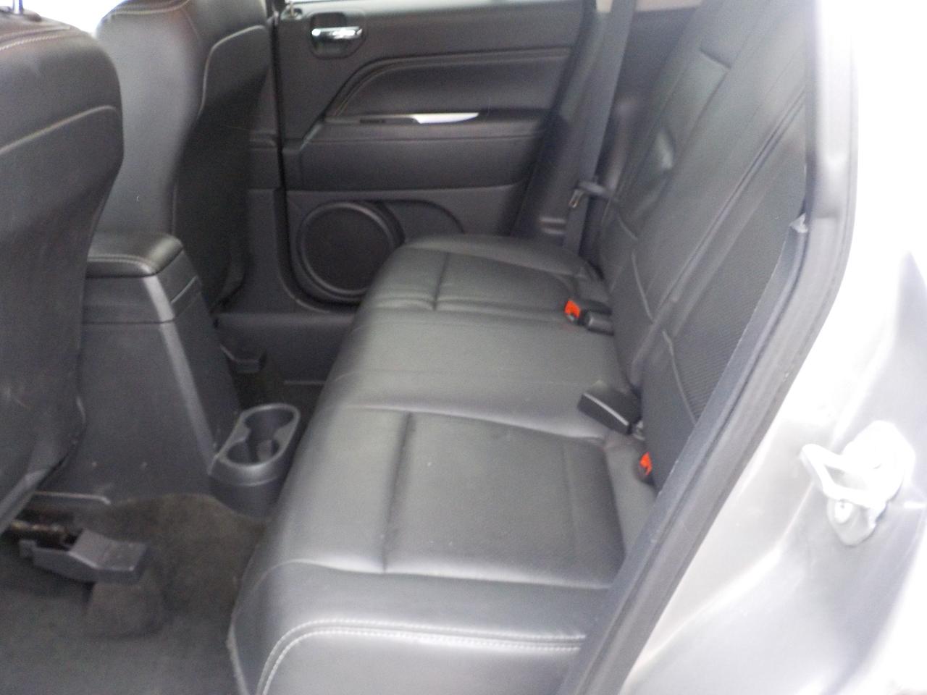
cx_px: 464
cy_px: 348
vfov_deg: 46.8
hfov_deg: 60.0
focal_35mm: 30
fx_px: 803
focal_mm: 4.1
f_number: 3.3
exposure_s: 1/20
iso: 400
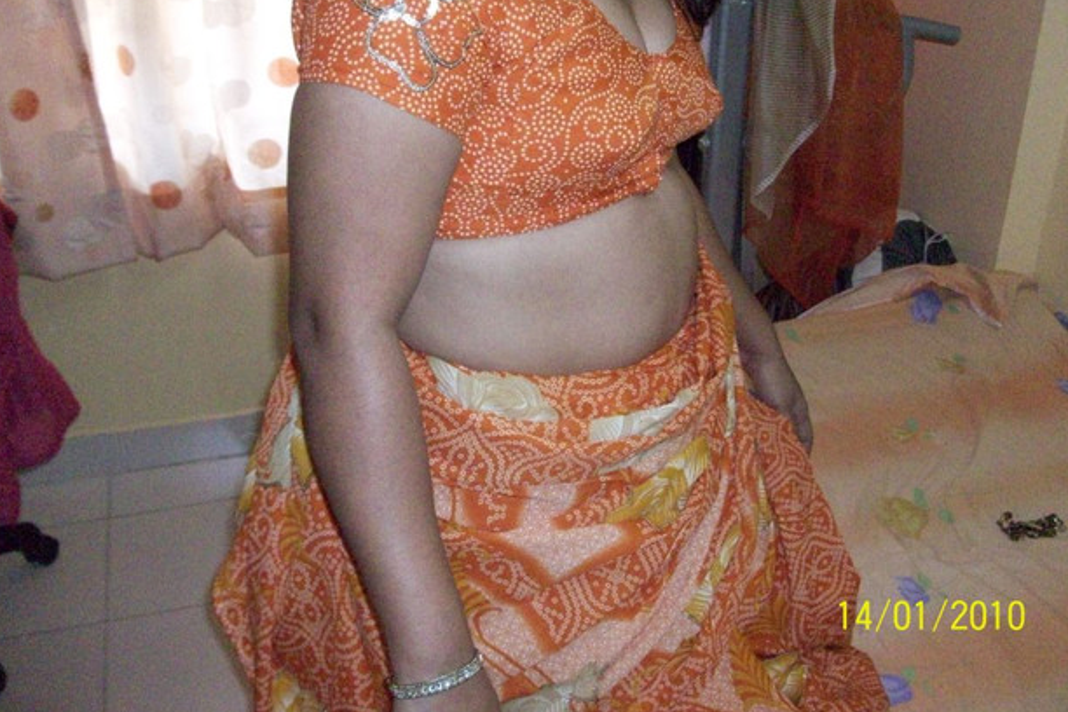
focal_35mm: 37
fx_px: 1098
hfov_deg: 51.9
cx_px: 524
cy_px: 297
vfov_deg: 35.9
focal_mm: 5.7
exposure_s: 1/128
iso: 800
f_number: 2.8
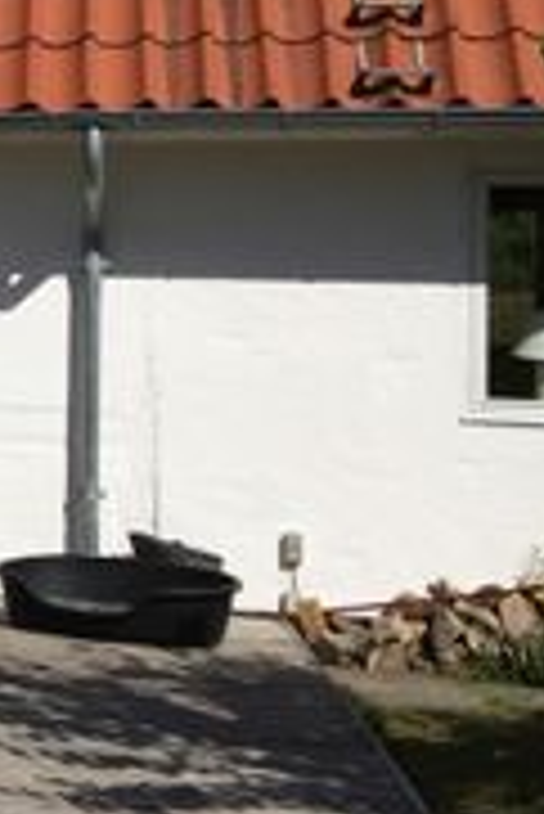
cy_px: 216
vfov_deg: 20.3
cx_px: -746
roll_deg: -1.4
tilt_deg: +0.2
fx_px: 2262
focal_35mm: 100
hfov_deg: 11.4
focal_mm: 4.15
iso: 32
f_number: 2.2
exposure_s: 1/3597
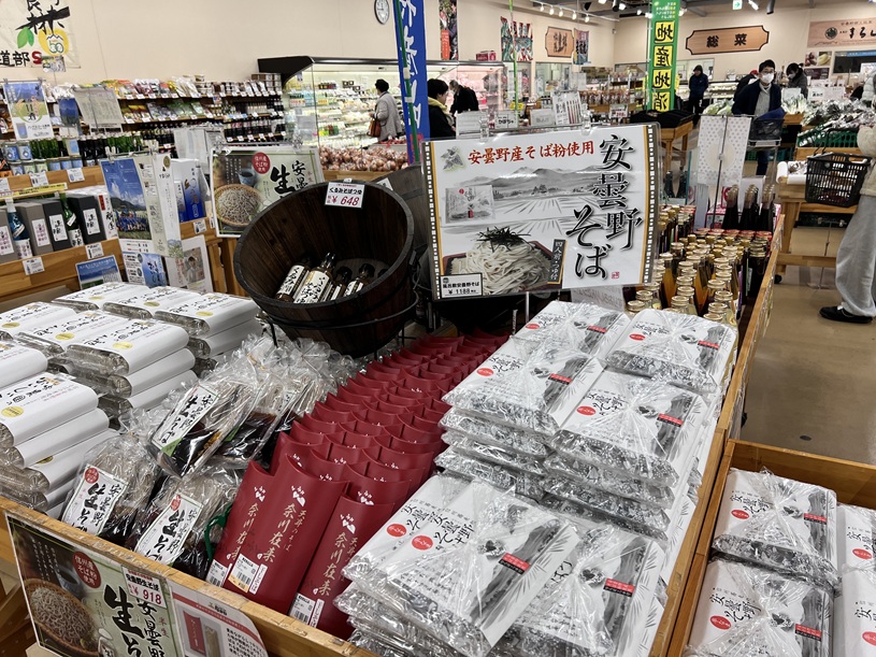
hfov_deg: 67.3
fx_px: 658
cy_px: 328
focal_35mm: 26
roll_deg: +2.9
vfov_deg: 53.1
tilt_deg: -19.7
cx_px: 438
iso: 100
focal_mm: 5.7
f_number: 1.5
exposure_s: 1/120
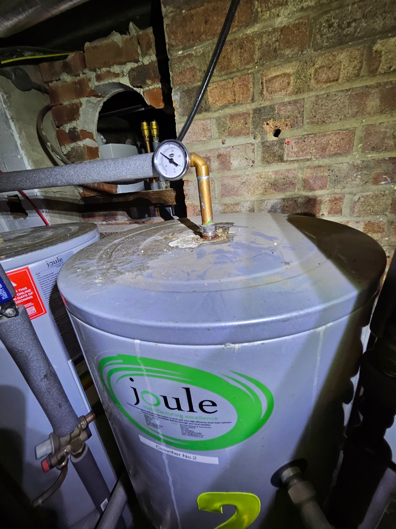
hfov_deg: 89.9
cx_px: 198
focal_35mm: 13
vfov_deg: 106.2
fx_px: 198
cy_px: 264
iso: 100
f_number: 2.2
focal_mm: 1.74
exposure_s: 1/50
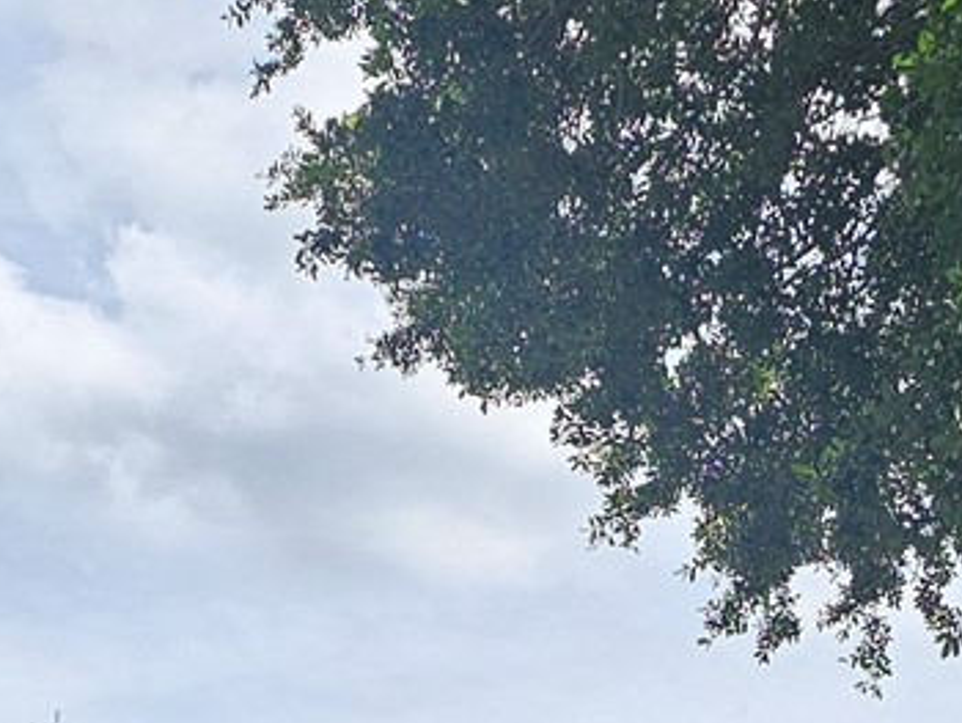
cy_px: 1141
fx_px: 2920
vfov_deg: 13.2
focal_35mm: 105
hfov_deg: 18.7
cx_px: 528
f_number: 1.7
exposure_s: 1/461
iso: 10
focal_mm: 6.3
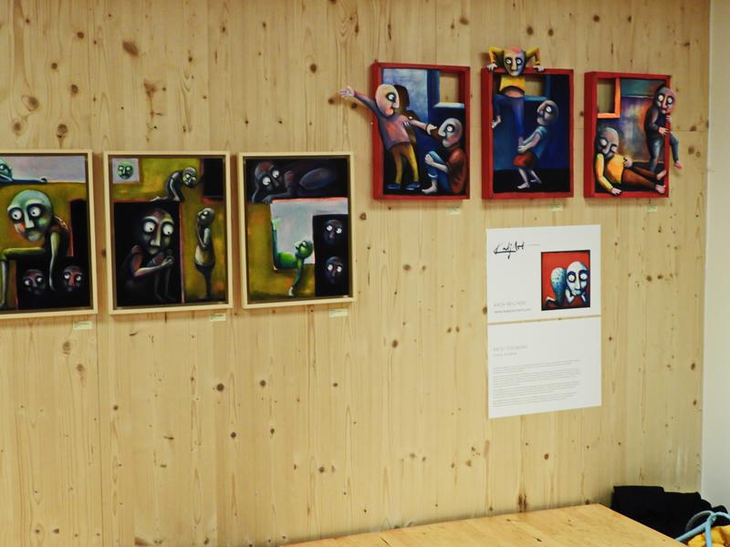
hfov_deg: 38.2
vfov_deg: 29.1
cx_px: 365
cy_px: 274
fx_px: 1054
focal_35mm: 50
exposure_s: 1/30
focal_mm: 9
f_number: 4
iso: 180
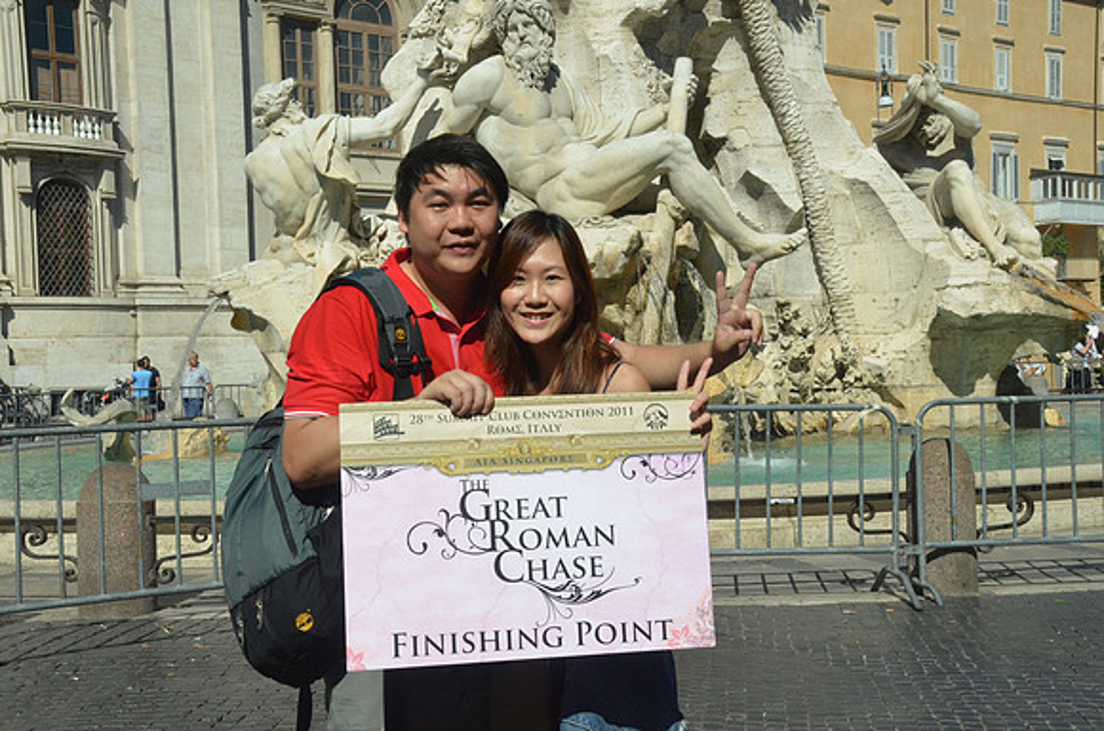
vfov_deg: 28.8
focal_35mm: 46
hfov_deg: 42.4
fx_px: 1423
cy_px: 366
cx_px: 552
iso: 1600
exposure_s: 1/1250
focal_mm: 31
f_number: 18
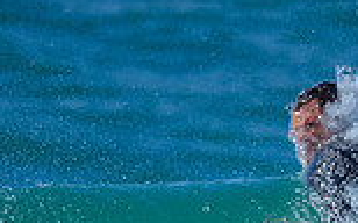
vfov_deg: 0.3
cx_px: 388
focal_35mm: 4214
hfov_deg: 0.5
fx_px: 41085
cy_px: 439
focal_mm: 800
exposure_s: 1/2000
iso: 180
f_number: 6.3
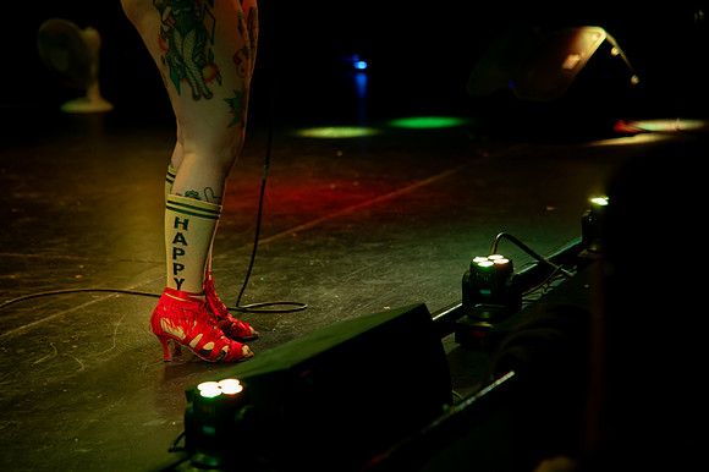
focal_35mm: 120
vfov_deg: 11.4
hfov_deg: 17.1
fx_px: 2362
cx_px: 354
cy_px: 236
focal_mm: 120
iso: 4000
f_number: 4
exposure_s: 1/160
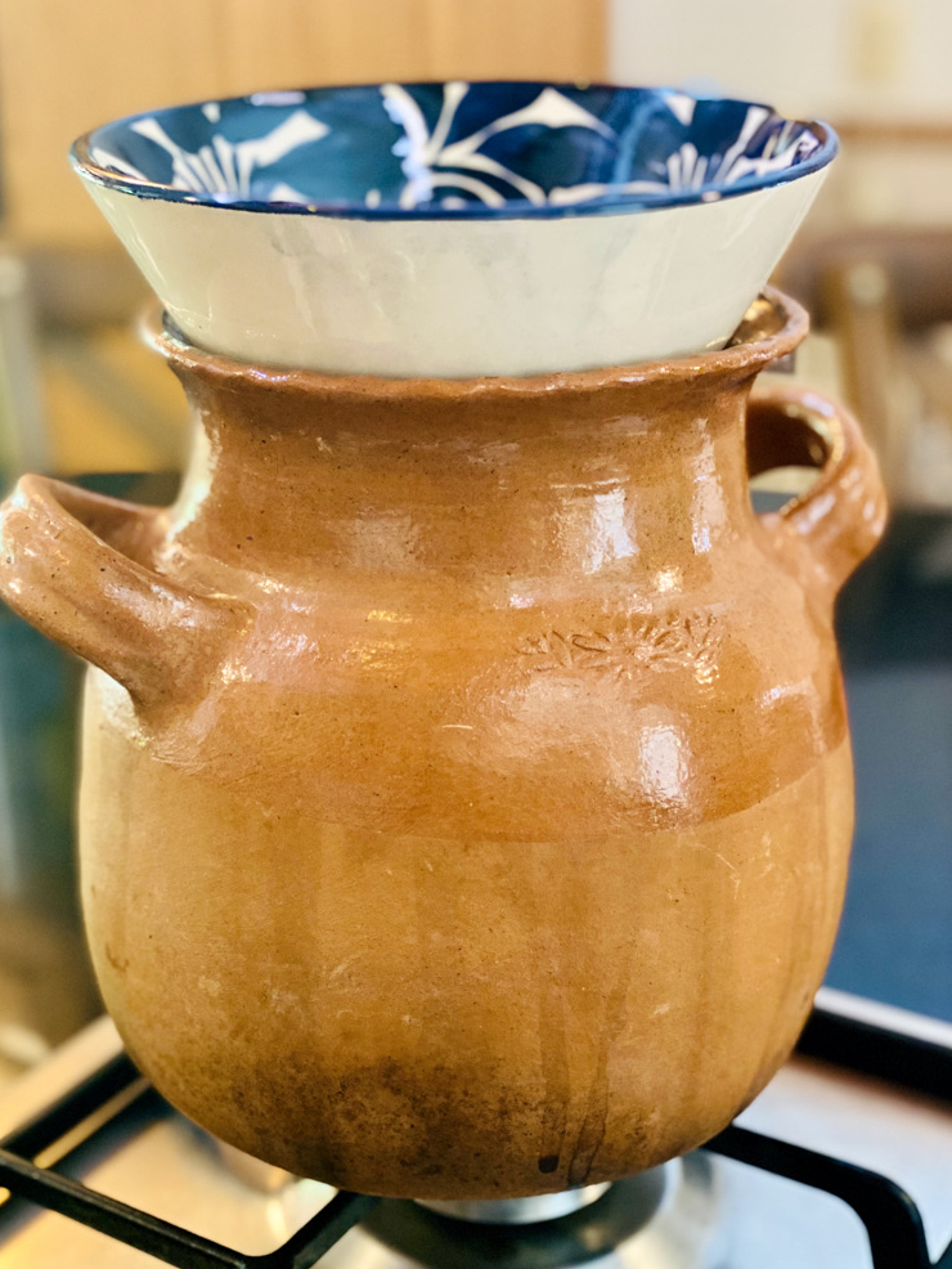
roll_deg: +1.3
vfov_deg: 35.5
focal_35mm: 54
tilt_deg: -21.4
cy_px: 632
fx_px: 1979
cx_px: 467
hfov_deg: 27.0
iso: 400
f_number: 2
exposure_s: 1/24
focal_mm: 6
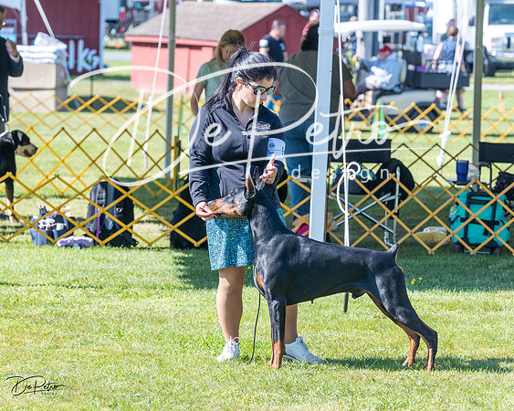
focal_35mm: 195
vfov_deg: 7.9
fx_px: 2963
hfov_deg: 9.9
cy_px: 206
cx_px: 257
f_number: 6.3
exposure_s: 1/2000
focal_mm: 173
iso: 1600
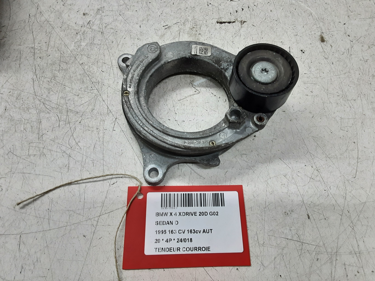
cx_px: 188
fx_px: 292
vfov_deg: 51.4
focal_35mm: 27
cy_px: 140
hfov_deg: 65.3
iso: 80
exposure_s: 1/50
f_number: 1.9
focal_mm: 2.91
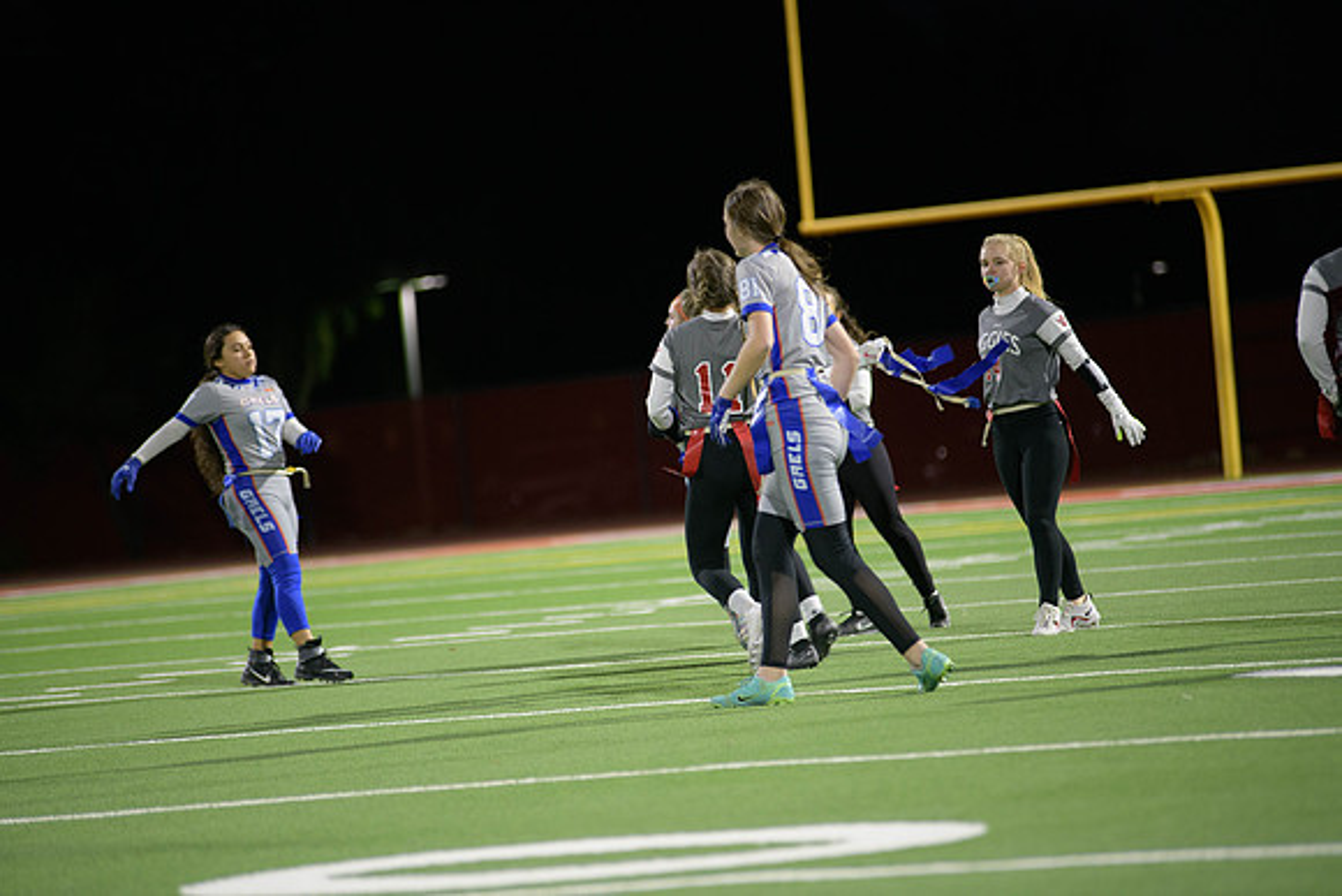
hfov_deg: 10.3
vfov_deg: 6.9
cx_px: 671
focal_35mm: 200
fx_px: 7457
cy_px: 448
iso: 1600
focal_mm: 200
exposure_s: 1/200
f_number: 2.8
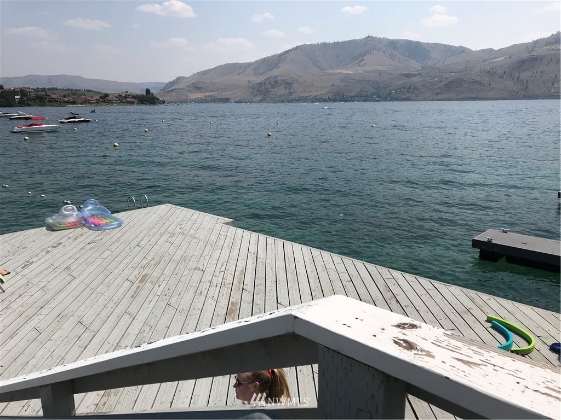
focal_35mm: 28
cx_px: 280
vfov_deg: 49.7
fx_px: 454
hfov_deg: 63.4
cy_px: 210
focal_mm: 3.99
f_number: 1.8
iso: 25
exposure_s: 1/5319
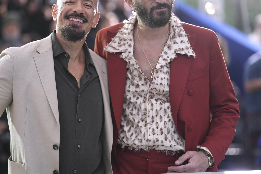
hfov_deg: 18.2
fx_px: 812
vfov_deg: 12.2
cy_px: 66
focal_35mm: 112
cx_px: 96
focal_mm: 85
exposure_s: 1/500
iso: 800
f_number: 1.4
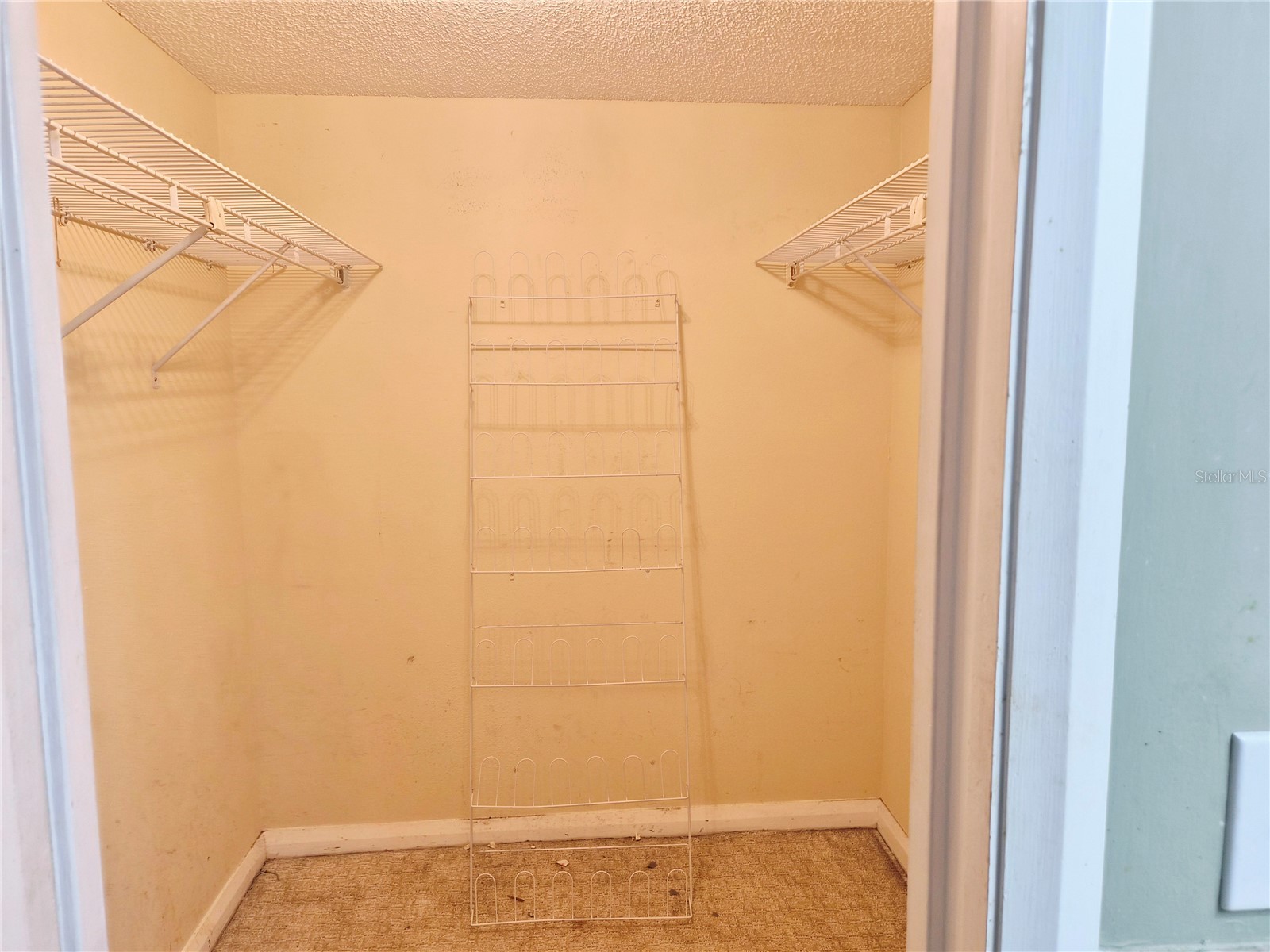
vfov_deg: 58.9
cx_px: 635
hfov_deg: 73.9
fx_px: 844
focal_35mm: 23
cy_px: 476
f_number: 1.8
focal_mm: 5.4
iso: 100
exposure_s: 1/120
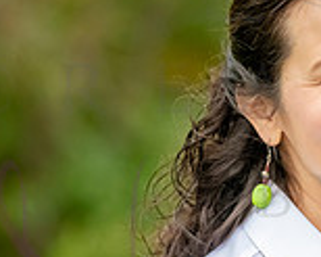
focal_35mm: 442
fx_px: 4197
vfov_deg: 3.5
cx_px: 344
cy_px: 191
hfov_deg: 4.4
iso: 1000
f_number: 4
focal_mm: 125
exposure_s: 1/800
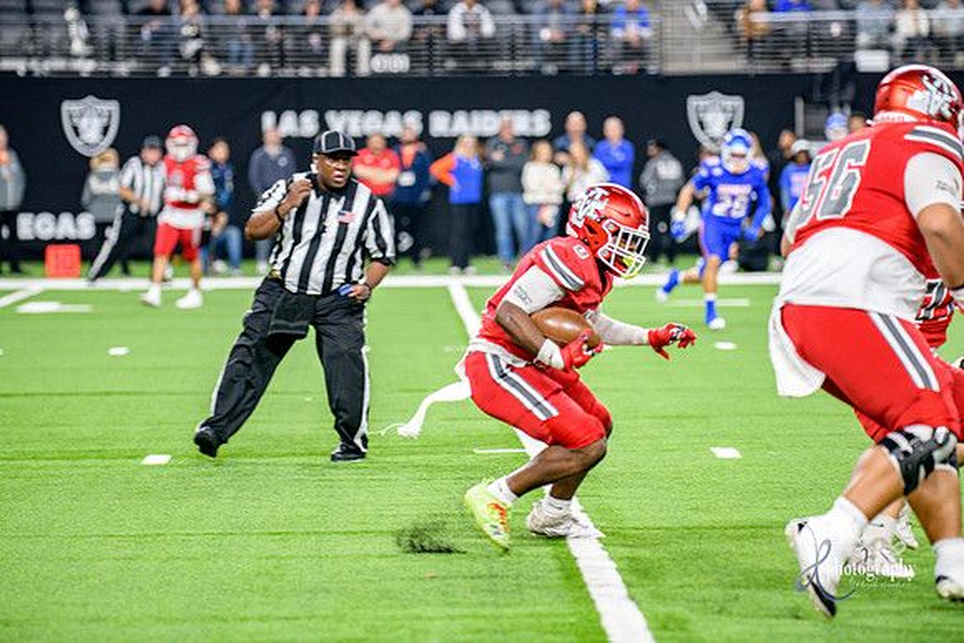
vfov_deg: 7.6
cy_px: 322
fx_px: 4821
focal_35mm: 180
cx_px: 482
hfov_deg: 11.4
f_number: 2.8
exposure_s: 1/400
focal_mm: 180
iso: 1250
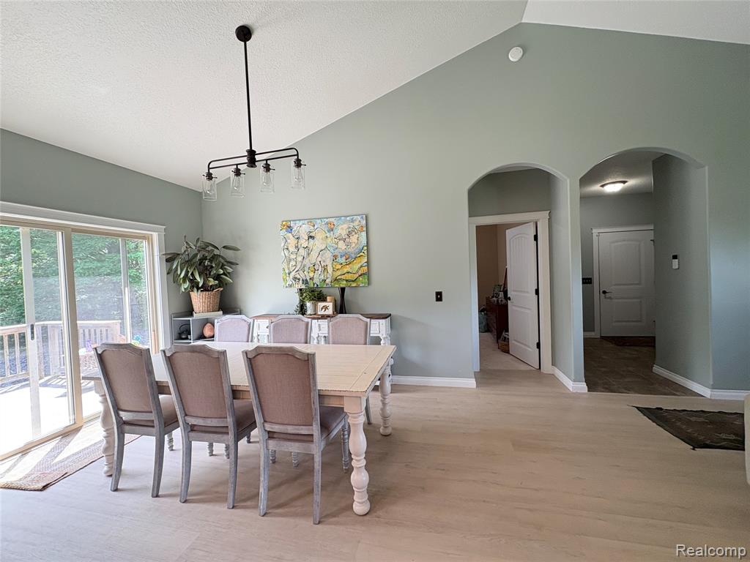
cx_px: 375
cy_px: 281
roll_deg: +3.1
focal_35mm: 14
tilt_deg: -0.7
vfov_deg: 85.7
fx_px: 303
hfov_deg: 102.1
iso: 160
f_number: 2.2
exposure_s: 1/120
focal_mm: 2.22
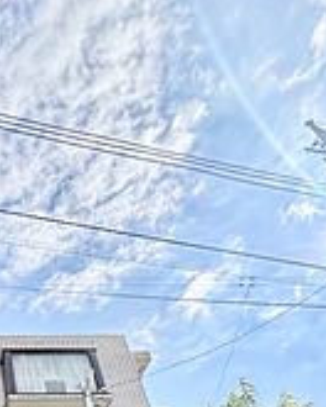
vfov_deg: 43.2
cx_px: -62
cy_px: 392
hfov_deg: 33.1
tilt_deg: +38.3
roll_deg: +1.3
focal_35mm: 37
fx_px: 446
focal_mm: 2.22
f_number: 2.2
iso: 50
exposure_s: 1/1927
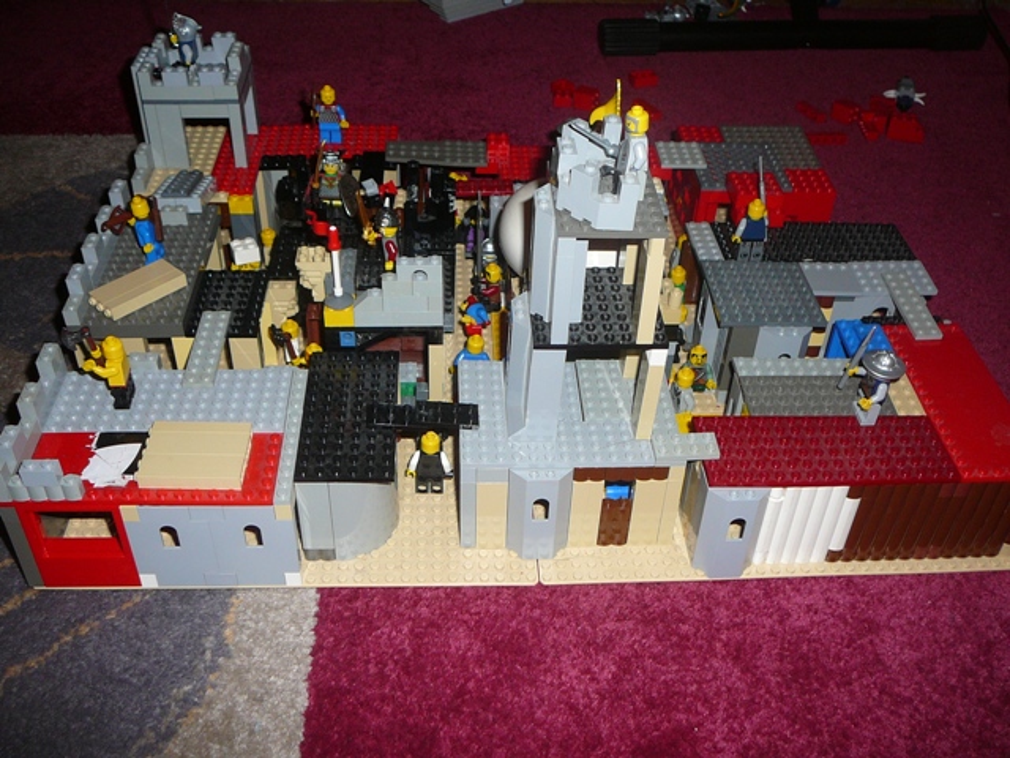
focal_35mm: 35
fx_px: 1021
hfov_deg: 52.6
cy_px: 379
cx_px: 505
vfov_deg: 40.7
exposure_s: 1/30
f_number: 2.8
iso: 100
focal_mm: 5.2
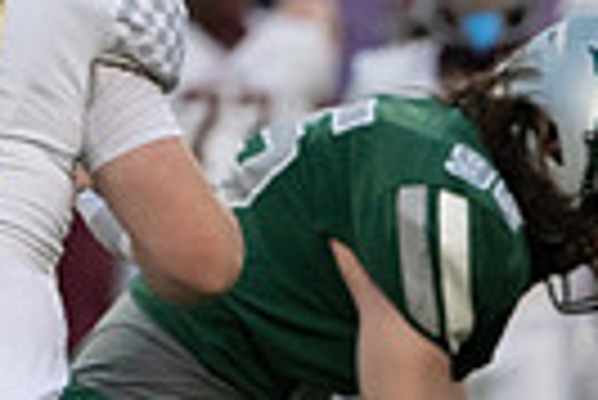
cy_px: 640
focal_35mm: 1588
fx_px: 26407
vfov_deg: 0.9
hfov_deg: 1.3
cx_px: 890
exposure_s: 1/1250
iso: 4000
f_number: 5.6
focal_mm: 364
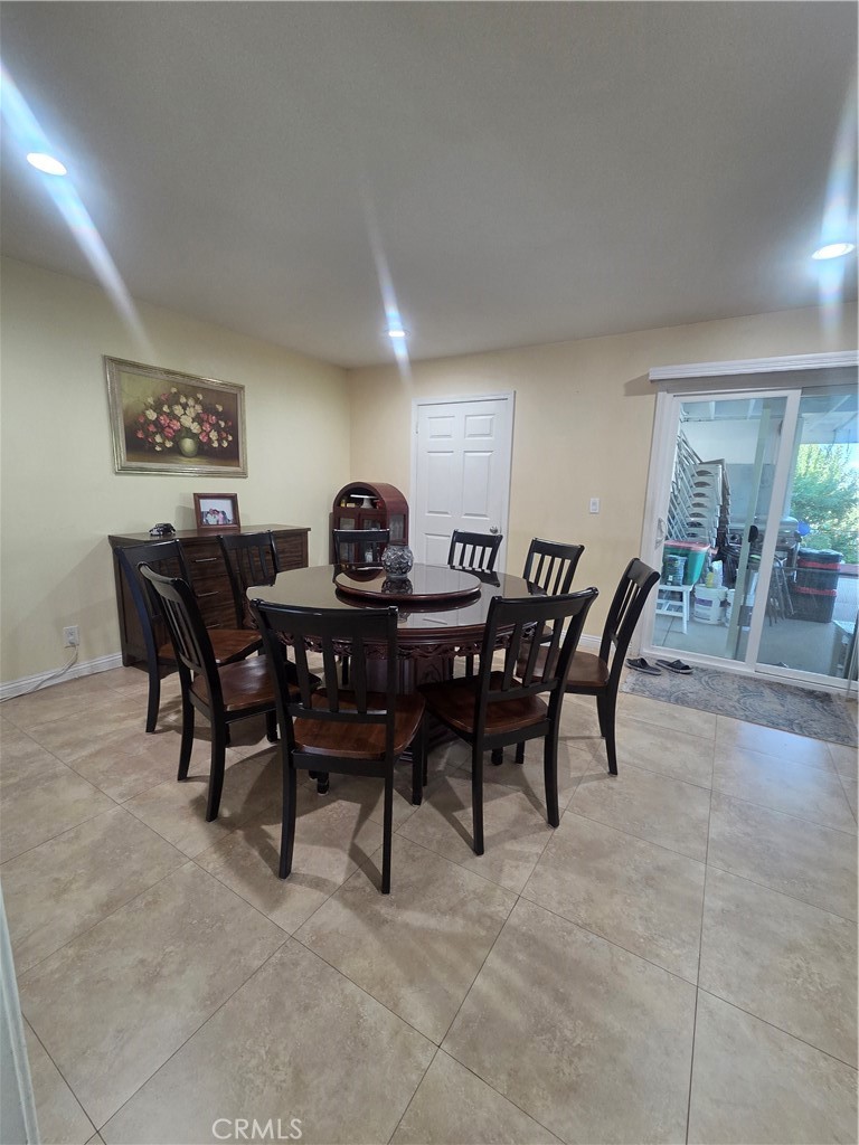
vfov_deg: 106.2
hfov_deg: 89.9
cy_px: 572
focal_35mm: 13
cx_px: 430
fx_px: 430
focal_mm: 2.2
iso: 400
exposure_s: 1/60
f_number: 2.2
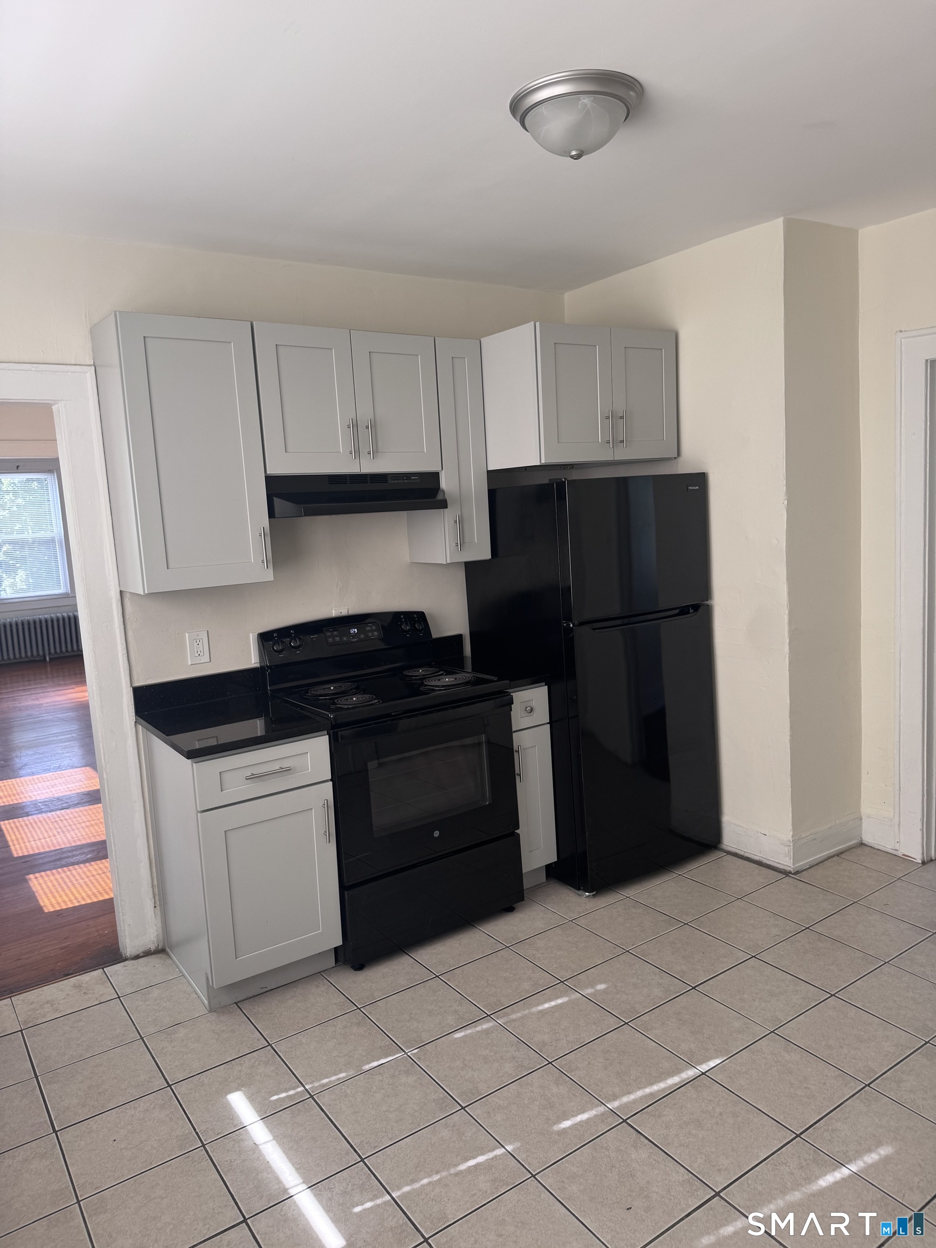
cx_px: 468
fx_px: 865
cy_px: 624
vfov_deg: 71.6
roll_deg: +4.0
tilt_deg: -6.9
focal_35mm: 24
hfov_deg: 56.8
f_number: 1.78
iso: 50
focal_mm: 6.76
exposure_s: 1/132
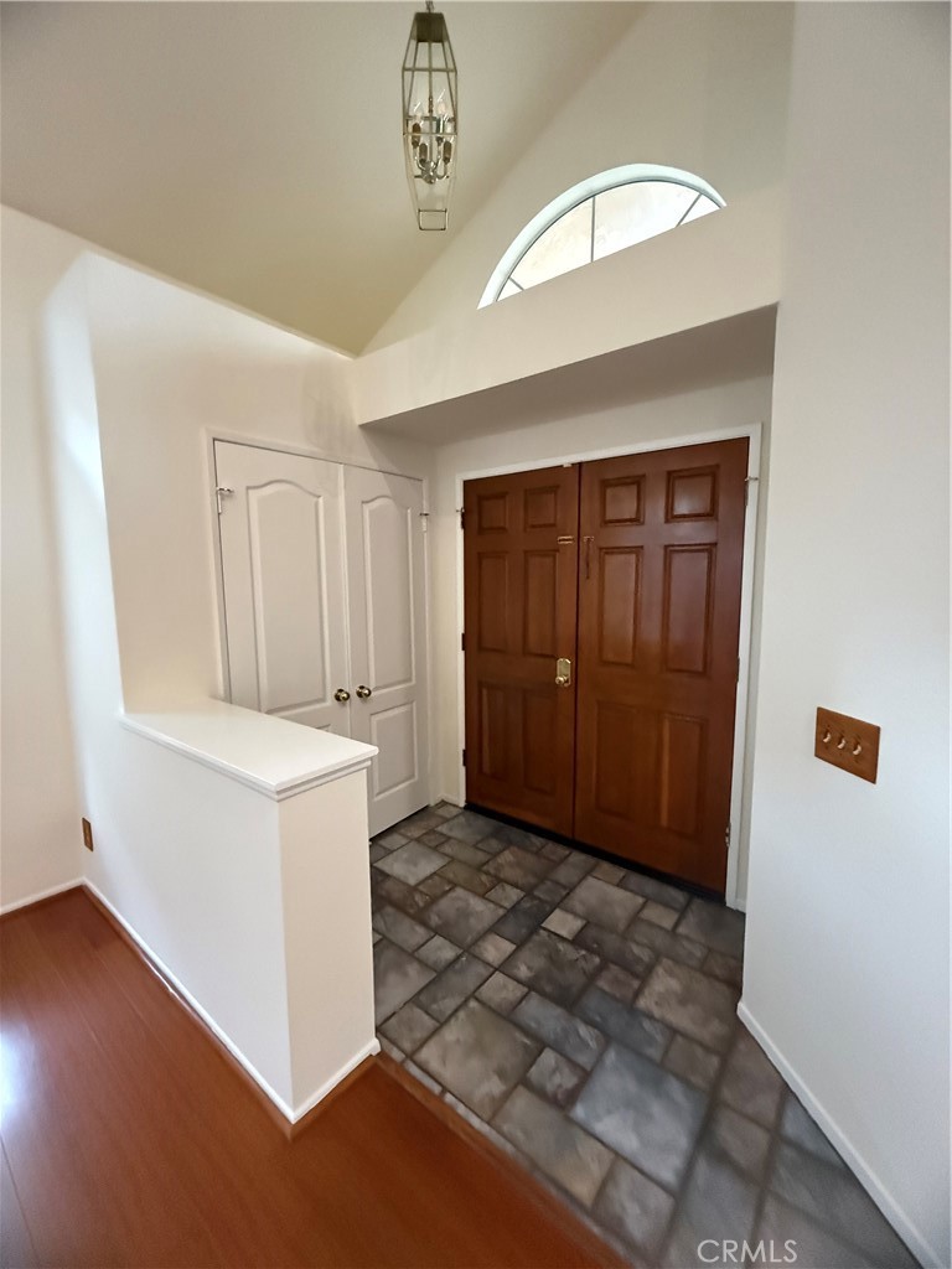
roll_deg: +0.3
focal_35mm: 14
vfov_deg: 102.1
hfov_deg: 85.7
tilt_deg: -5.4
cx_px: 476
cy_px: 634
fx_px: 513
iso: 1250
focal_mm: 2.22
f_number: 2.2
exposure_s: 1/60
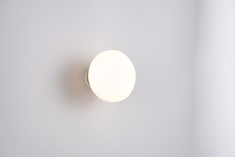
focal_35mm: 70
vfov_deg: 19.5
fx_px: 457
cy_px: 78
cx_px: 118
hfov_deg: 28.8
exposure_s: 1/8
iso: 100
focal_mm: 70
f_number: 11
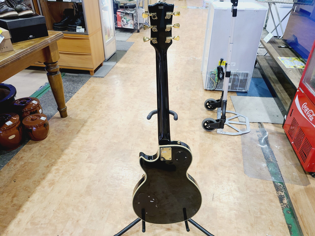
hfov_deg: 67.3
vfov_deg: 53.1
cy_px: 118
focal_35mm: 26
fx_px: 237
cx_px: 158
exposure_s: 1/50
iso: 160
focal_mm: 5.4
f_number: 1.8
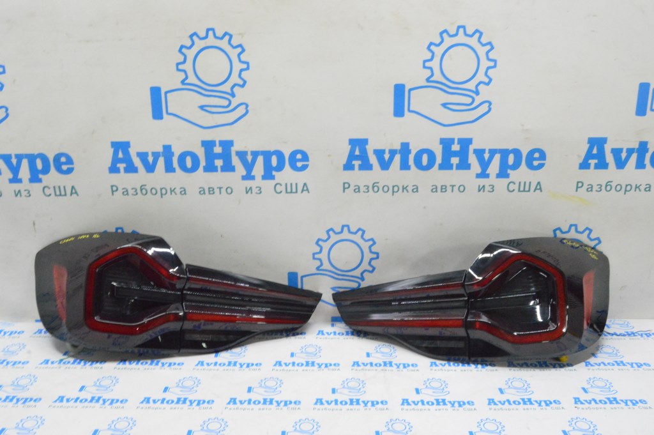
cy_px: 218
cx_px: 327
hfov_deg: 57.3
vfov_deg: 39.9
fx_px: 599
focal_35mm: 33
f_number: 20
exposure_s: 1/15
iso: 6400
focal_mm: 22
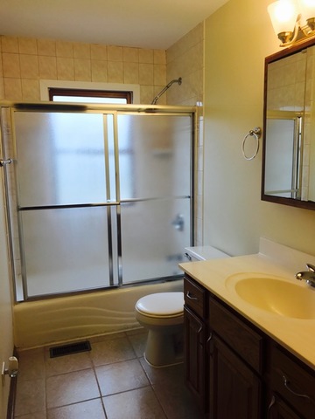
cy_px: 210
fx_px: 340
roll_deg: +1.5
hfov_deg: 49.7
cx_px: 158
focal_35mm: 28
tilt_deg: -8.2
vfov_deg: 63.4
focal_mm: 3.99
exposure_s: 1/60
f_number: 1.8
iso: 25
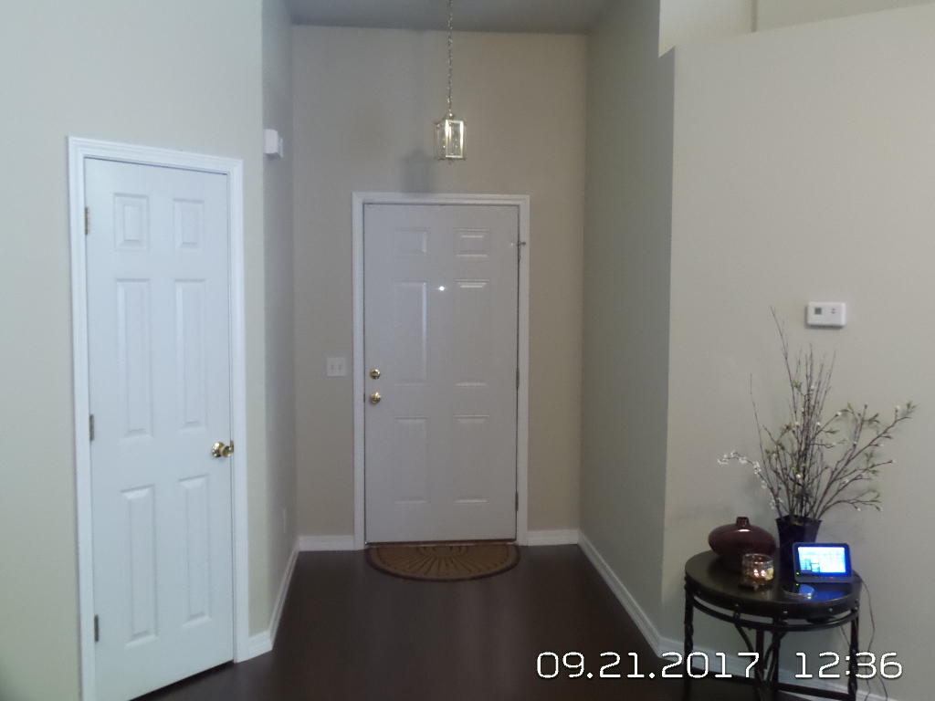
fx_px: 918
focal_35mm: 34
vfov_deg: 41.8
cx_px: 468
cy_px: 350
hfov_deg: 54.0
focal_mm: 6.2
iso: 800
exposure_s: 1/13
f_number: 3
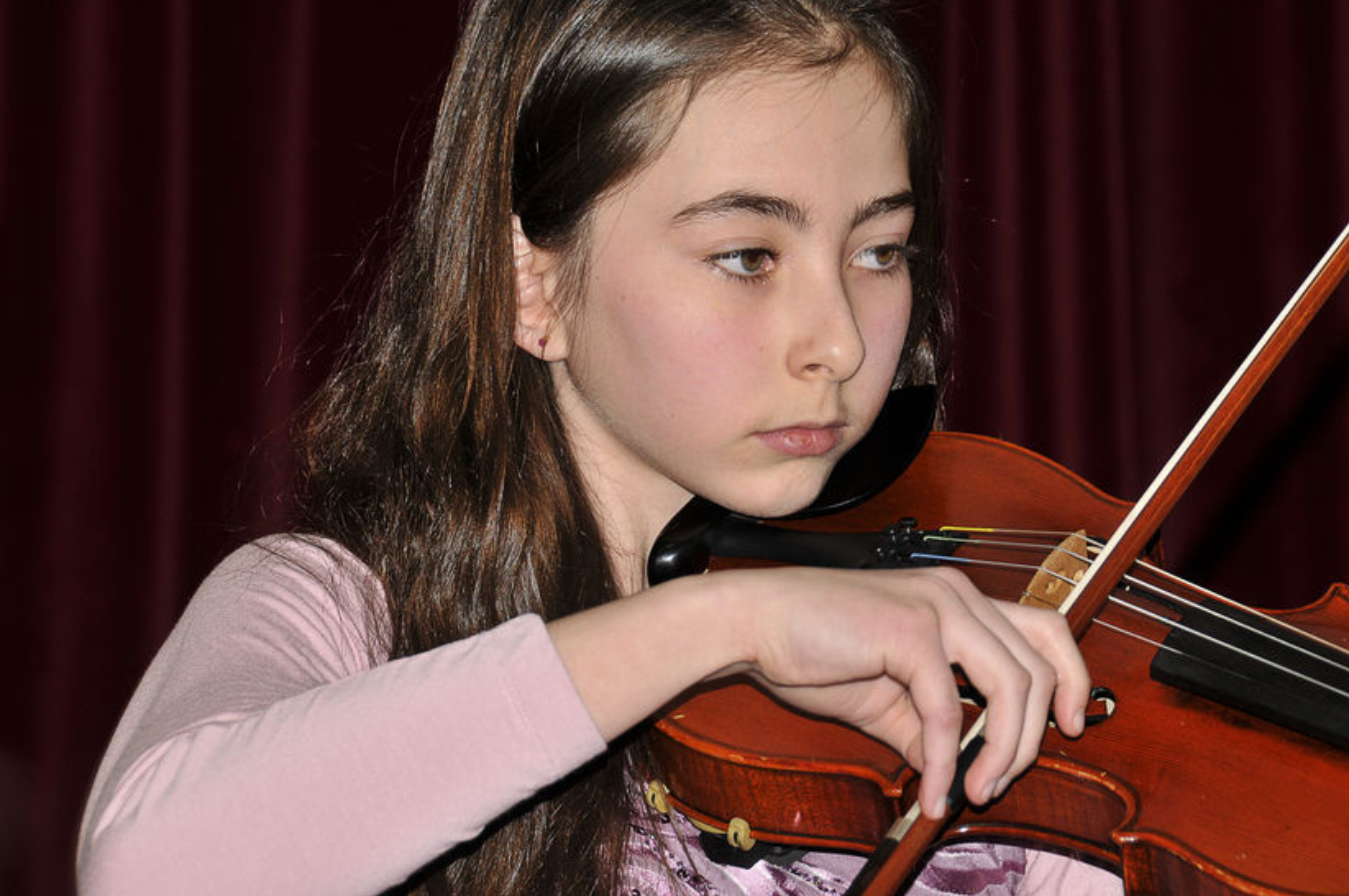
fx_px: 7373
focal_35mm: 197
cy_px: 407
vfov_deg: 7.0
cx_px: 670
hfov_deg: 10.5
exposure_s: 1/60
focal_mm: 120
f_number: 6.3
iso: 250
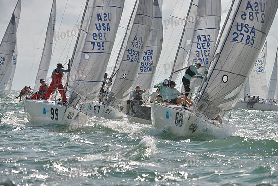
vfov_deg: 6.9
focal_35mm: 200
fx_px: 1545
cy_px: 93
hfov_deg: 10.3
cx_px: 139
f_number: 6.3
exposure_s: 1/2500
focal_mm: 200
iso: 280
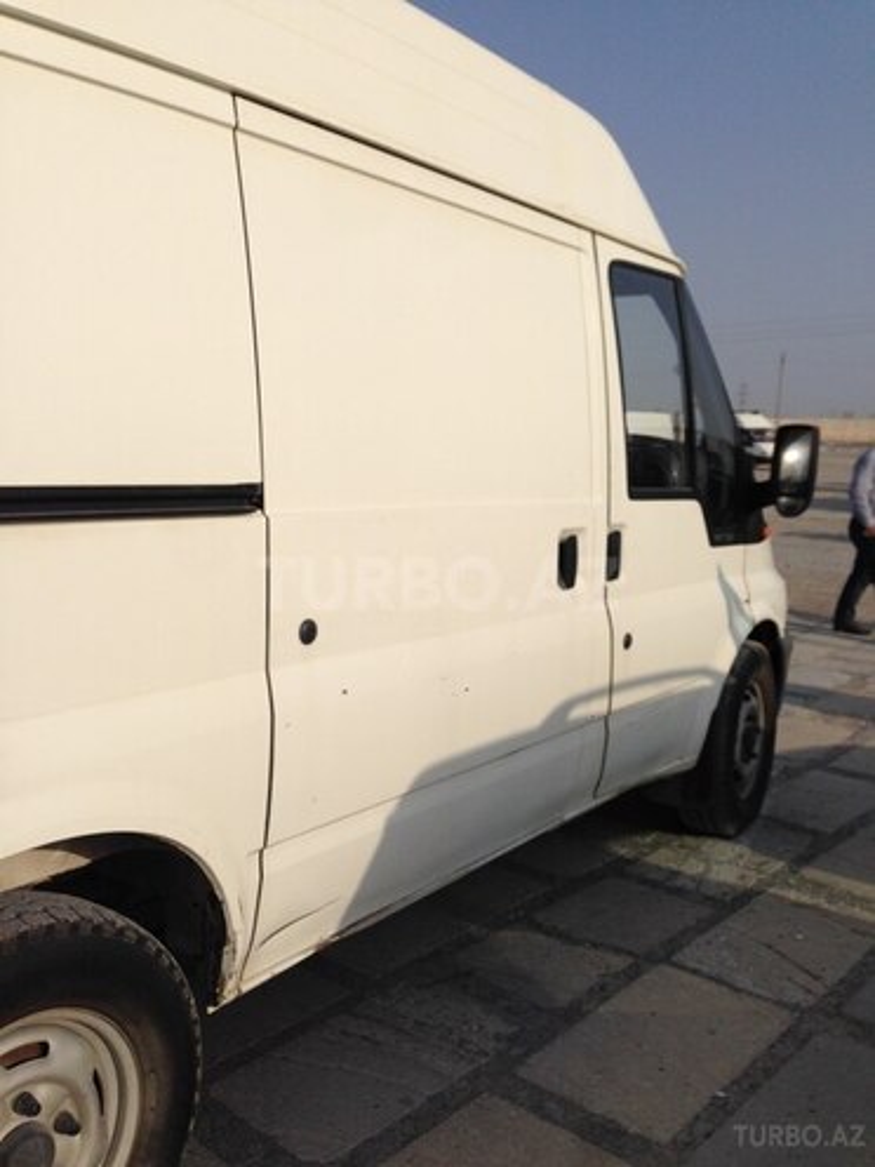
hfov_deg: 42.9
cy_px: 584
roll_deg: -1.0
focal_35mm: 33
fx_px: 1112
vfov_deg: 55.4
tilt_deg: -7.5
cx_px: 438
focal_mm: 4.12
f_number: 2.4
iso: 50
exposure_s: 1/3390
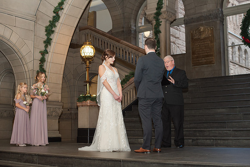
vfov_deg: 26.8
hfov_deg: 39.4
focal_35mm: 50
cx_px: 125
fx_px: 350
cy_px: 84
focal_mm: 50
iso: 800
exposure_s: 1/200
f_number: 3.5
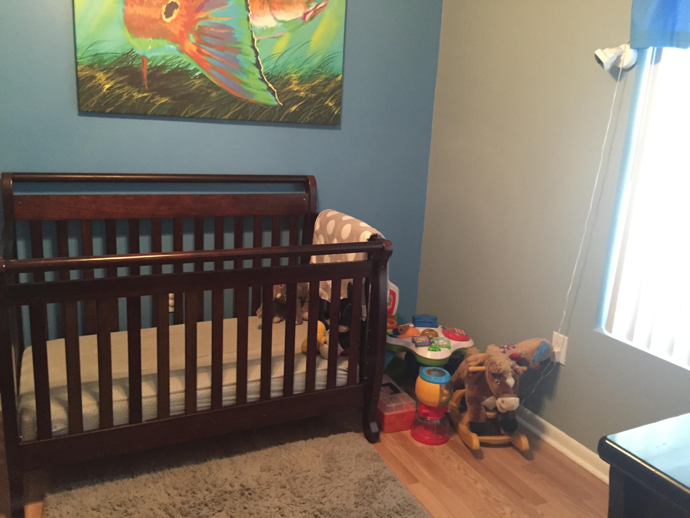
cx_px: 345
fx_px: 578
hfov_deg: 61.7
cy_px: 259
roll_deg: -4.8
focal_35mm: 29
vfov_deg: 48.2
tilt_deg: -15.2
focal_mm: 4.15
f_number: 2.2
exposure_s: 1/15
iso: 320
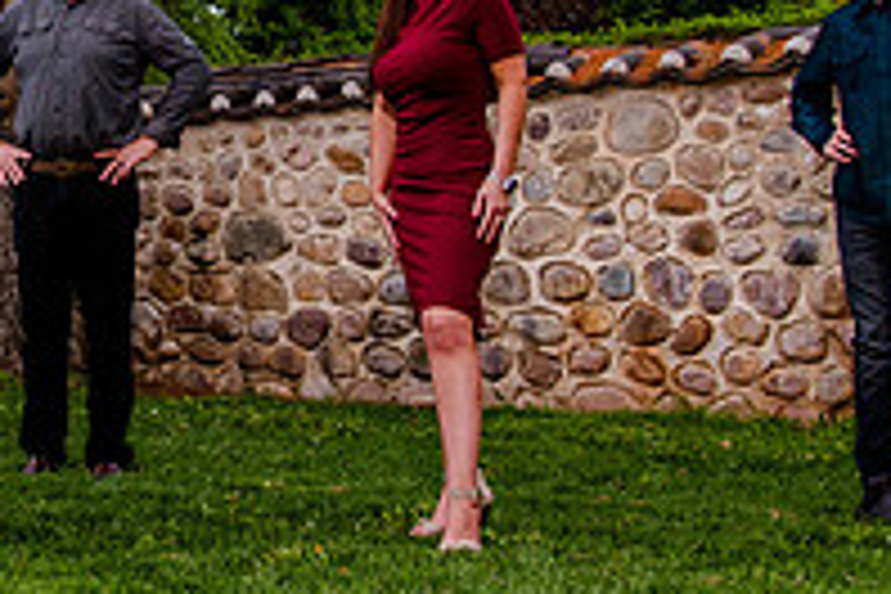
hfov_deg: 26.4
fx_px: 1782
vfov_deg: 18.6
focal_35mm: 72
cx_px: -18
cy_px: 68
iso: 1250
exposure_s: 1/250
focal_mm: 24
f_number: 5
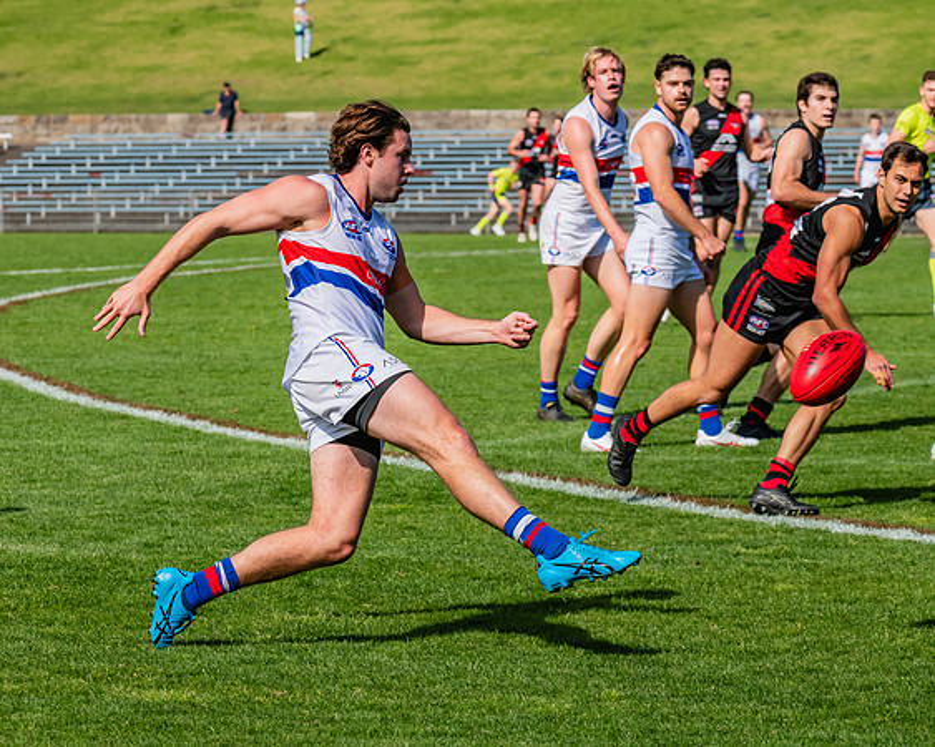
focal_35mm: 216
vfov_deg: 7.2
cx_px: 372
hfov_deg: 9.0
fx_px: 5965
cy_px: 374
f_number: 13
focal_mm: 190
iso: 800
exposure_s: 1/1600
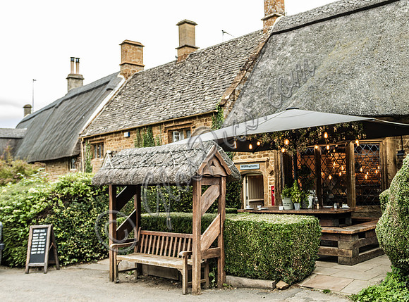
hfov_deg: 48.5
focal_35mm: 38
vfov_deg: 37.0
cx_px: 239
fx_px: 452
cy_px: 159
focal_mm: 15.4
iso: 200
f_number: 2.8
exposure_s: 1/125
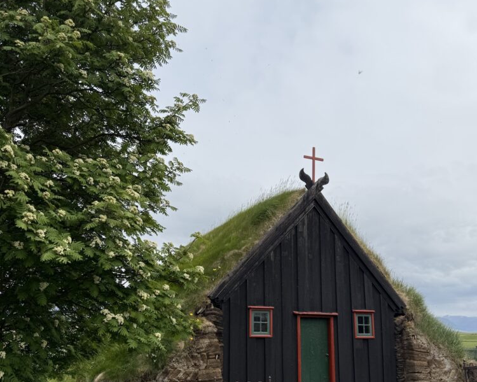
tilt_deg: +9.9
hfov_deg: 55.7
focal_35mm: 32
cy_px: 267
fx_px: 452
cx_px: 244
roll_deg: -1.6
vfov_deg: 44.8
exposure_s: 1/4167
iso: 80
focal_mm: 6.76
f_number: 1.78
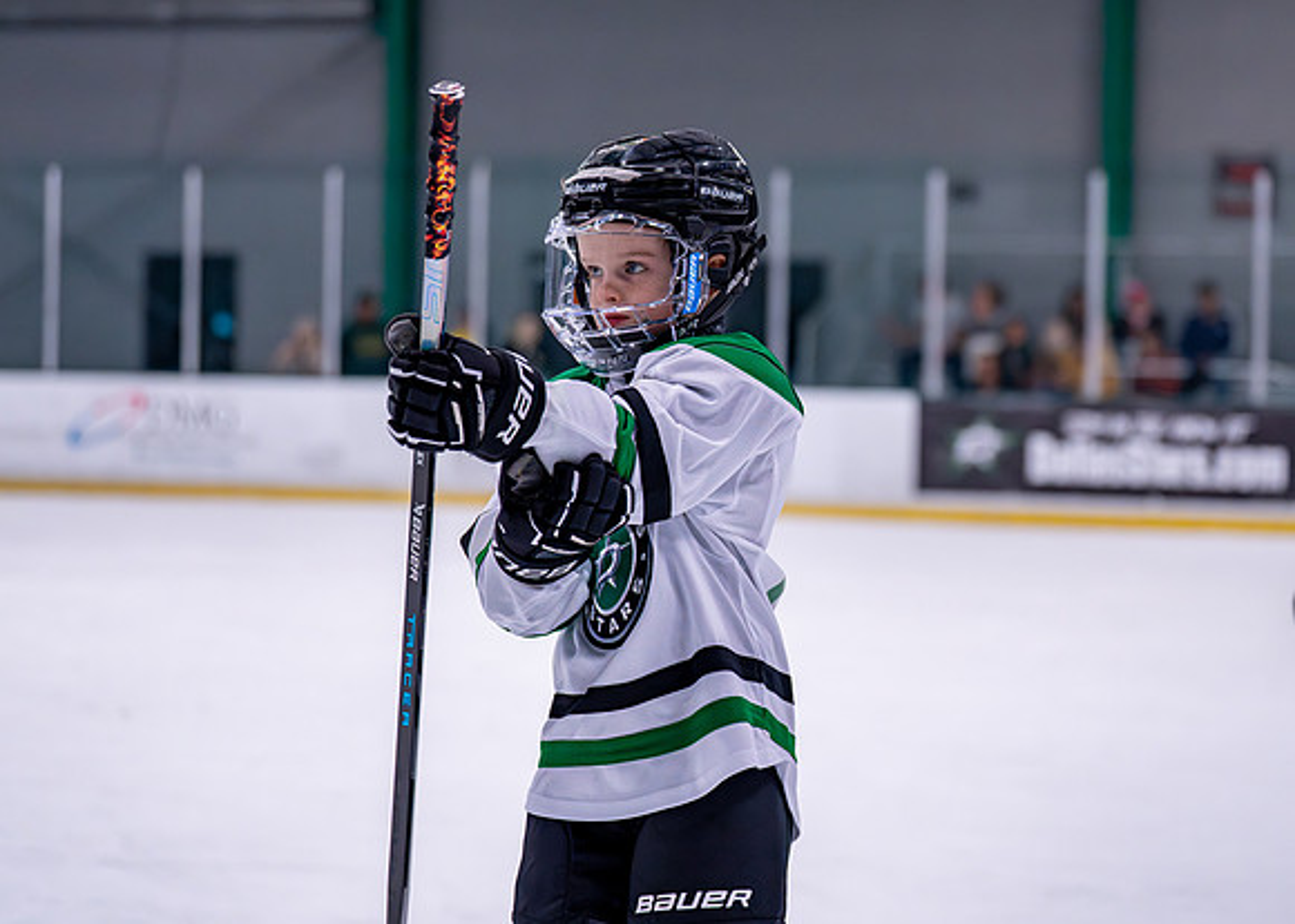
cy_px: 403
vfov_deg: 15.6
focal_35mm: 92
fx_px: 3377
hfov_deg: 21.7
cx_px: 717
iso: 2500
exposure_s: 1/1250
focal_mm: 77
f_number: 2.8
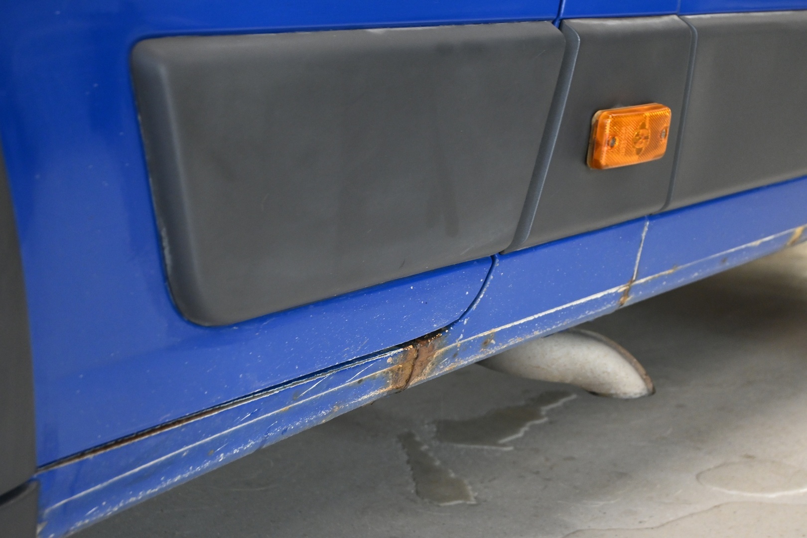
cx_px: 404
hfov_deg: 36.9
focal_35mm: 54
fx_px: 1210
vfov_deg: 25.1
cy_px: 269
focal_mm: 36
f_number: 5.3
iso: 1600
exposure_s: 1/10
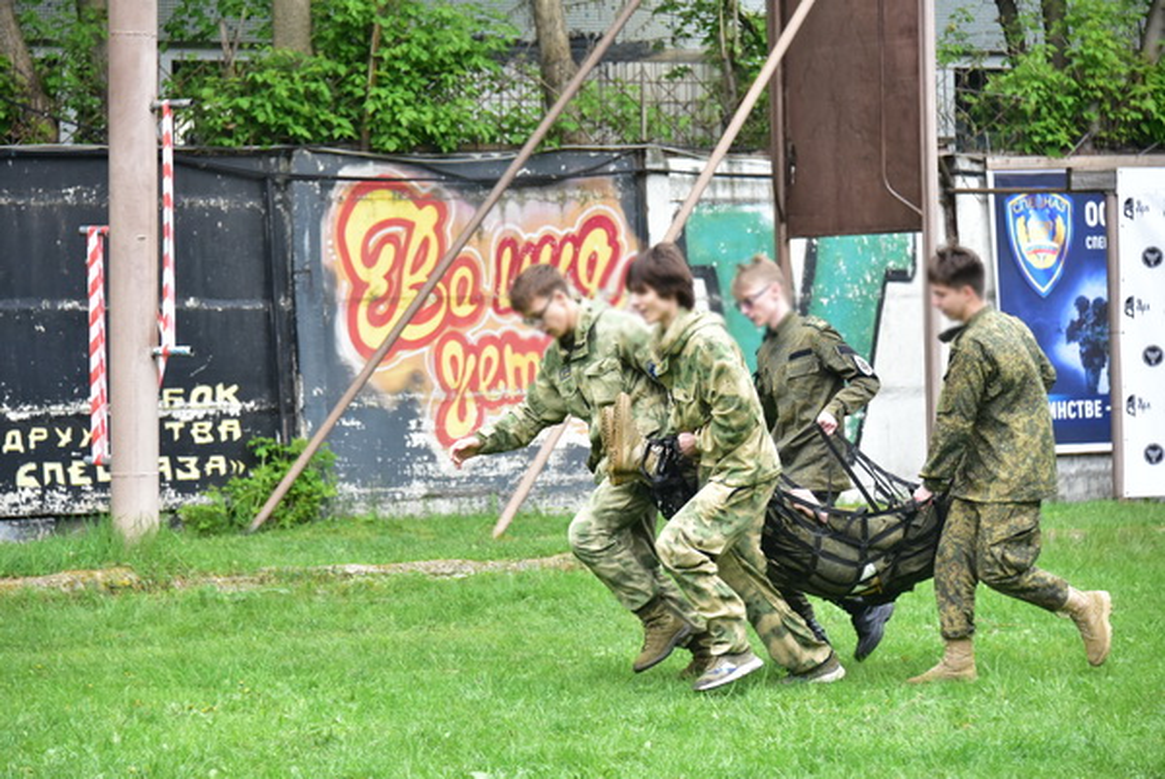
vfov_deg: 10.2
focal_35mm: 135
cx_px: 582
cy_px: 390
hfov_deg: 15.2
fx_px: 4372
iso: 2800
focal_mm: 135
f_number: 5.6
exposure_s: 1/640
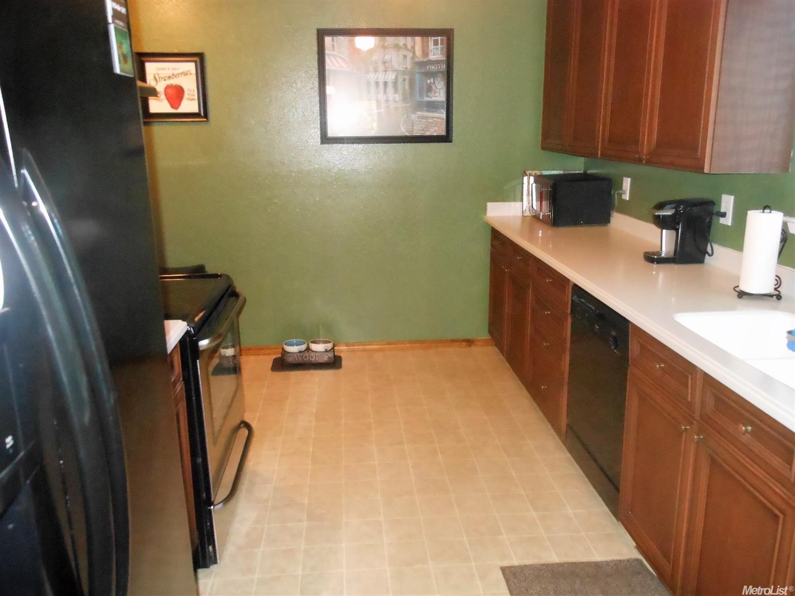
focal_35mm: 28
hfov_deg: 63.5
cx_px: 398
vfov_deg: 49.7
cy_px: 298
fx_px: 643
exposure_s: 1/25
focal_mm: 5
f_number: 3.7
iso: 800
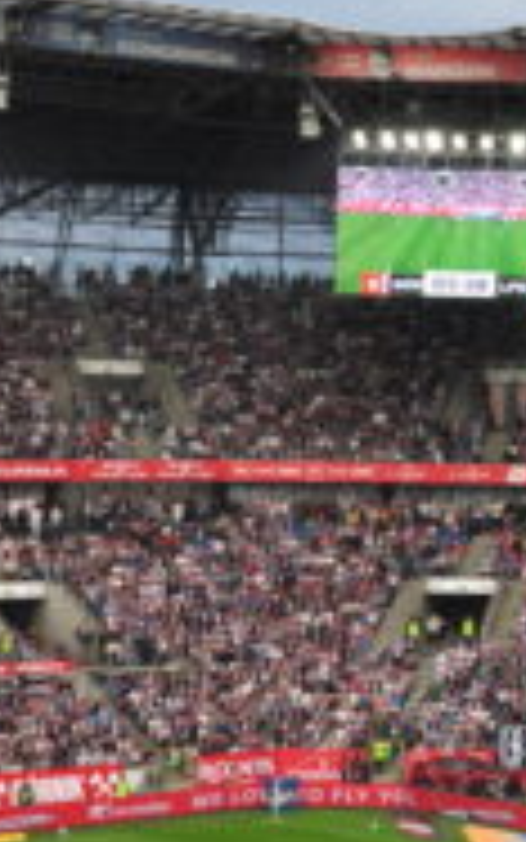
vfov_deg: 16.8
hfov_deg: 9.5
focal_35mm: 124
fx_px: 2842
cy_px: 340
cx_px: 1243
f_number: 9
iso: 250
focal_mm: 26
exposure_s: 1/125
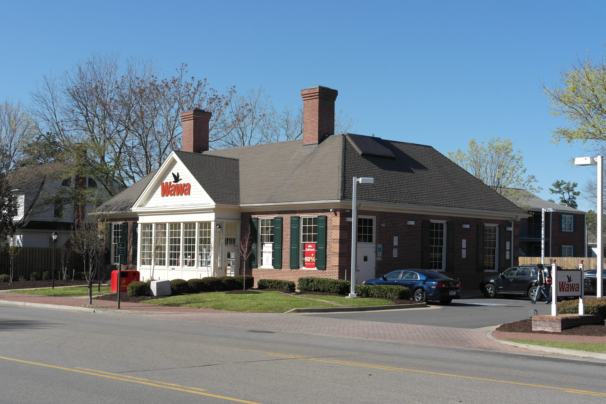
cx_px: 303
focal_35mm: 53
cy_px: 202
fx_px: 892
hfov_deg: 37.5
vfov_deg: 25.5
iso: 100
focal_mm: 35
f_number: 7.1
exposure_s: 1/320
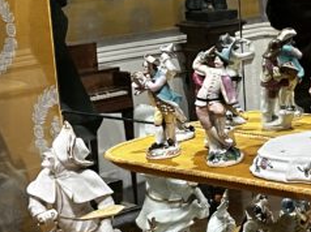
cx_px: 375
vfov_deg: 13.2
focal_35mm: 112
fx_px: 1005
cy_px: 85
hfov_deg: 16.8
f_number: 1.6
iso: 500
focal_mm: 5.1
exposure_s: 1/60
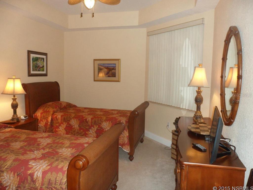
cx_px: 126
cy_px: 95
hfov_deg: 67.3
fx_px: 190
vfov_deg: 53.1
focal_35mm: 26
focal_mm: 4.9
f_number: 3.3
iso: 240
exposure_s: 1/45
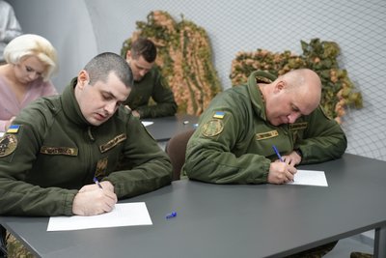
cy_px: 129
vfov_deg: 29.3
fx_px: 493
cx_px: 193
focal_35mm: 46
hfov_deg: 42.7
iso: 2000
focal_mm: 46
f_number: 4
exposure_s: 1/160
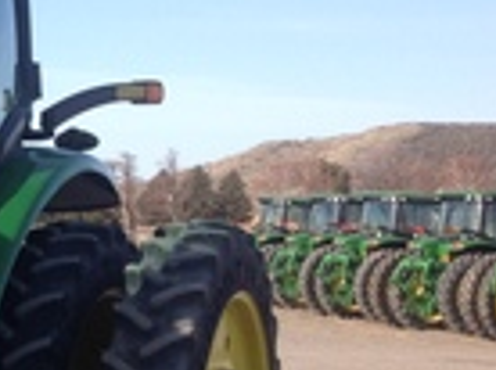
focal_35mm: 138
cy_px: 323
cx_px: -424
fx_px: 1974
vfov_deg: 10.7
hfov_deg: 12.9
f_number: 2.4
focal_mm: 4.28
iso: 50
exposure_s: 1/864
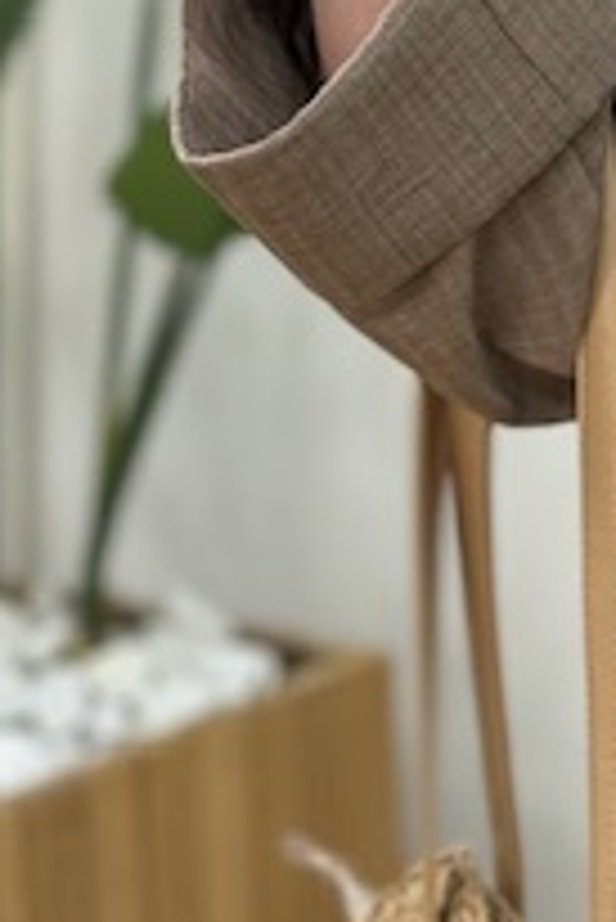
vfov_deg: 13.1
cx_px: 881
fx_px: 3997
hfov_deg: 8.6
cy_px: 198
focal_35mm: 156
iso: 80
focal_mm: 6.76
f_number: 1.78
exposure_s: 1/455
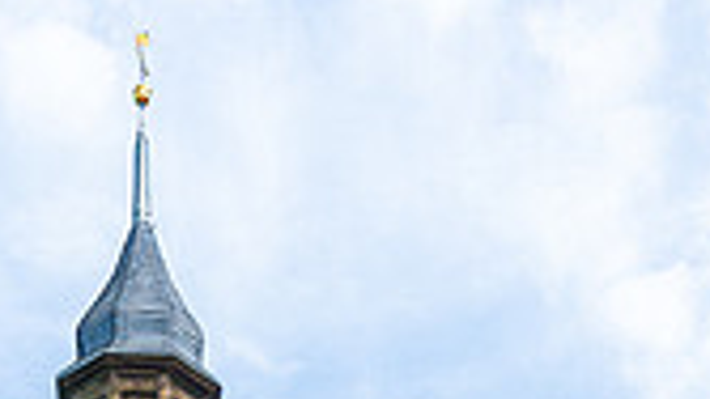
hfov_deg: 21.5
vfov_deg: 10.7
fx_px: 1864
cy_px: 904
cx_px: 289
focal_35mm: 99
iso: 100
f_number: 2.8
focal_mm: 35
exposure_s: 1/1000
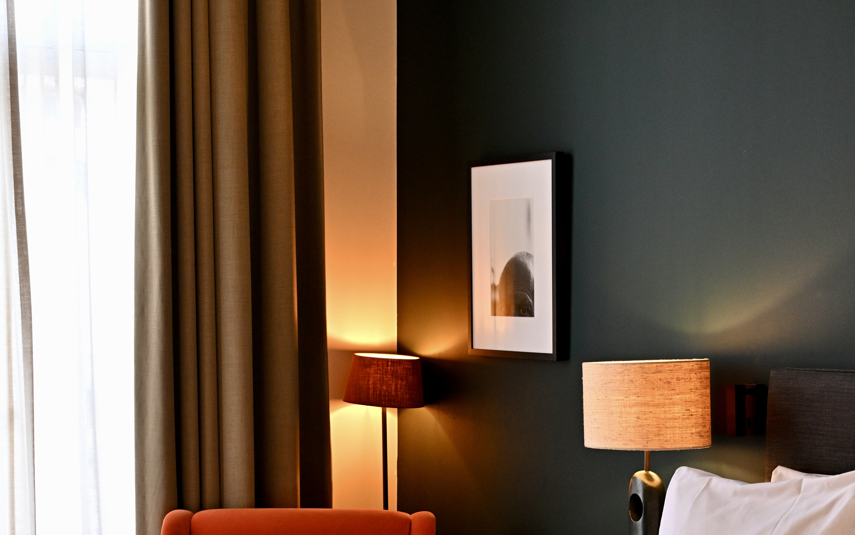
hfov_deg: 26.5
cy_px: 501
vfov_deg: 16.5
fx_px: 1817
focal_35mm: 78
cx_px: 439
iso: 1250
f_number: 4
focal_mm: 46
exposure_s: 1/125
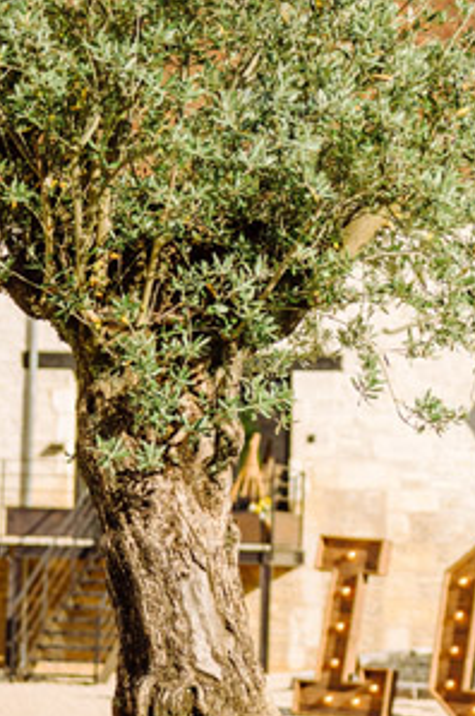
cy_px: 396
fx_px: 2797
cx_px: 378
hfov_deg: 9.7
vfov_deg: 14.6
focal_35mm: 141
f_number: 2.8
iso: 400
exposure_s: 1/8000
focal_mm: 56
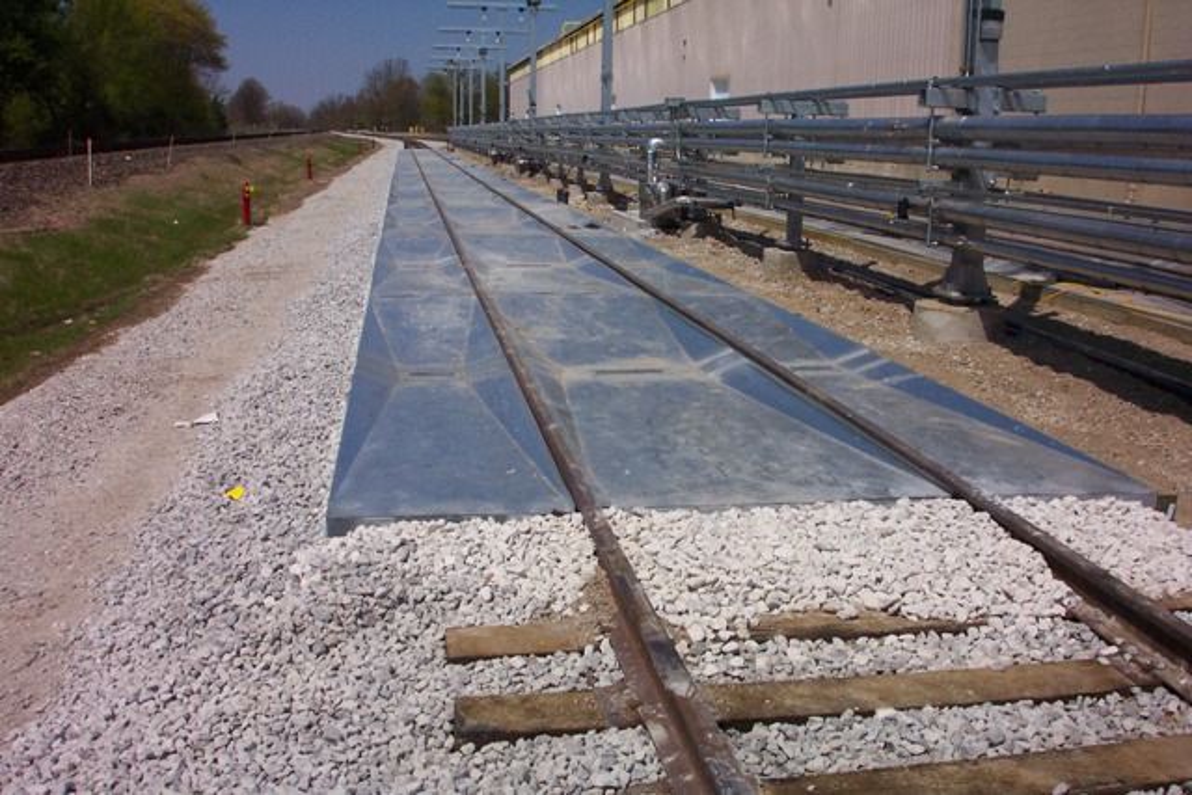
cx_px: 596
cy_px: 398
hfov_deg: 54.4
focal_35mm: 35
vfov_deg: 37.9
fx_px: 1159
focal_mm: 7.5
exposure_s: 1/500
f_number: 9.5
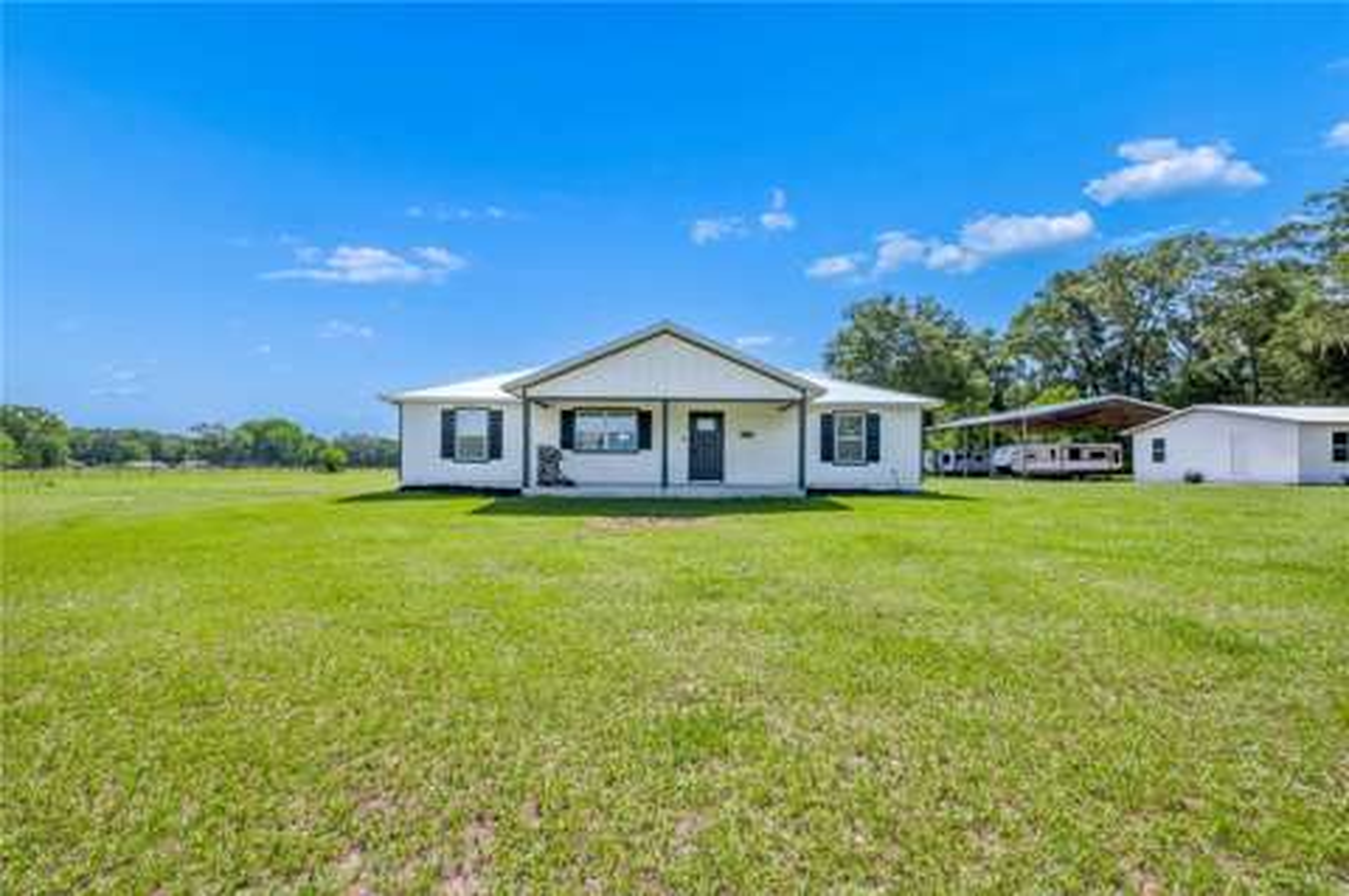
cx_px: 674
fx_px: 524
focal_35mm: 14
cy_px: 448
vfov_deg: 81.1
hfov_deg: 104.3
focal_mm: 14
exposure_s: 1/2500
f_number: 8
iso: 400
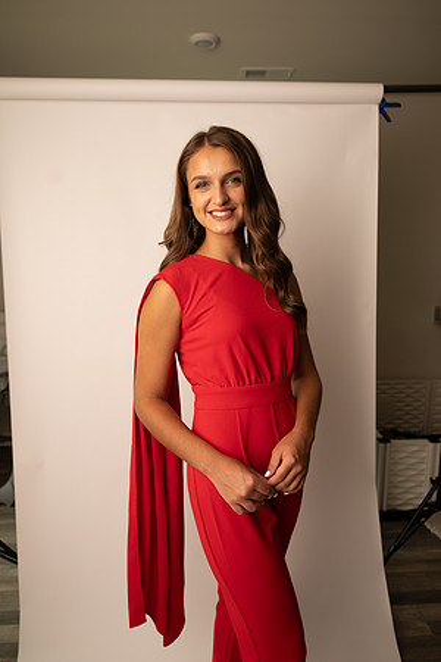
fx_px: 441
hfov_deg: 53.1
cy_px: 331
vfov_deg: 73.7
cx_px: 220
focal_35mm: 24
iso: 100
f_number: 3.2
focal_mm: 24
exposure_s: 1/160
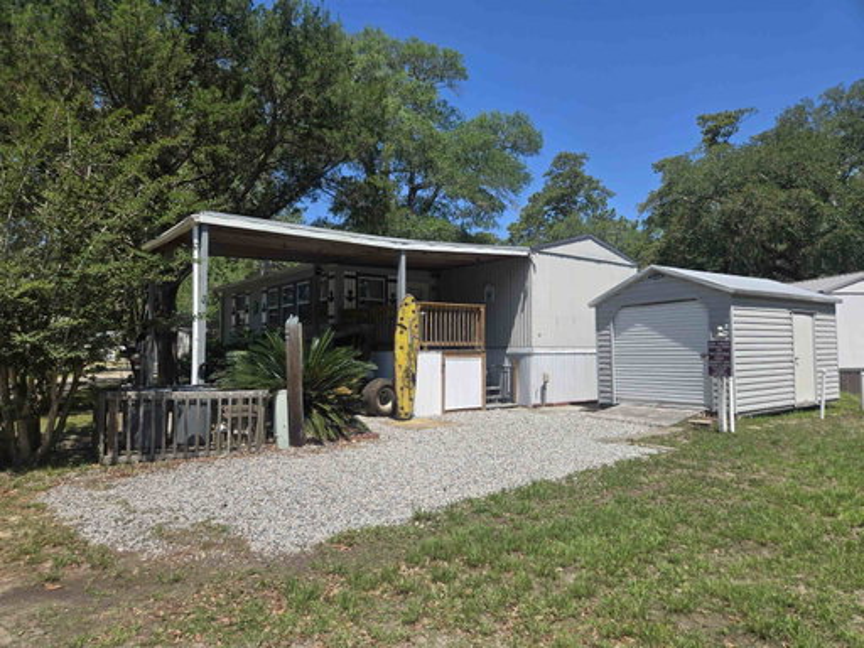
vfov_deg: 58.9
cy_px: 324
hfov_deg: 73.9
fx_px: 574
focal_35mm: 23
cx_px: 432
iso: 25
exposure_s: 1/1756
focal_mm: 5.4
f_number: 1.8
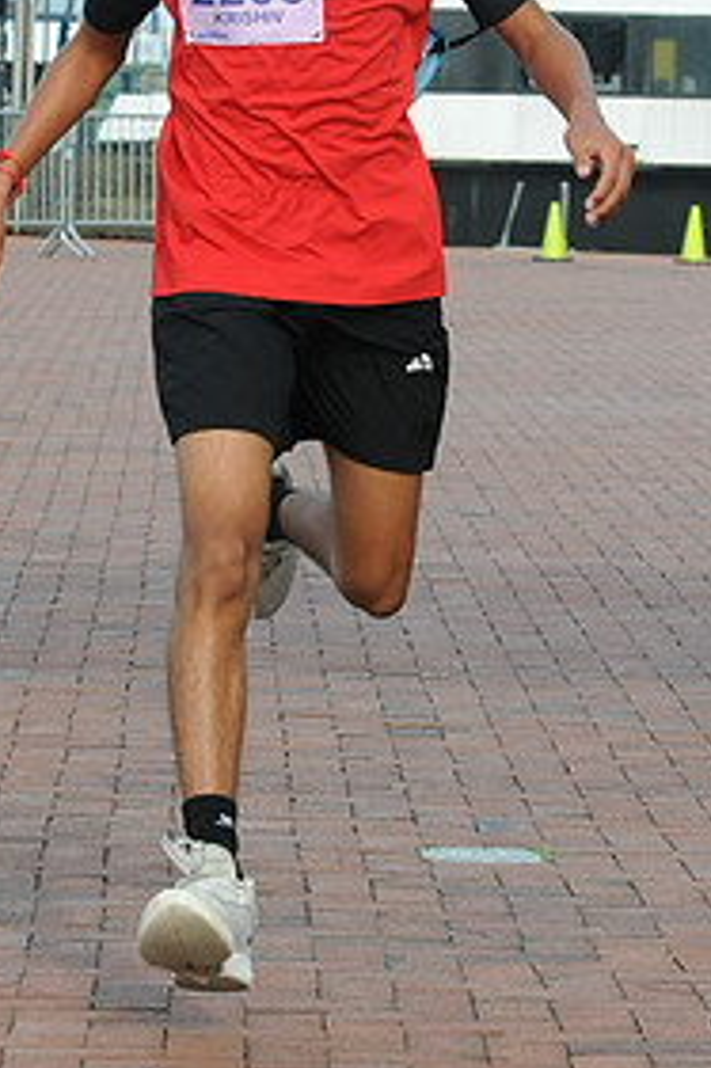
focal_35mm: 232
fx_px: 6882
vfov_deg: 8.9
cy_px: 391
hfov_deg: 5.9
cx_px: 264
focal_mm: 75
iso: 800
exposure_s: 1/800
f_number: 9
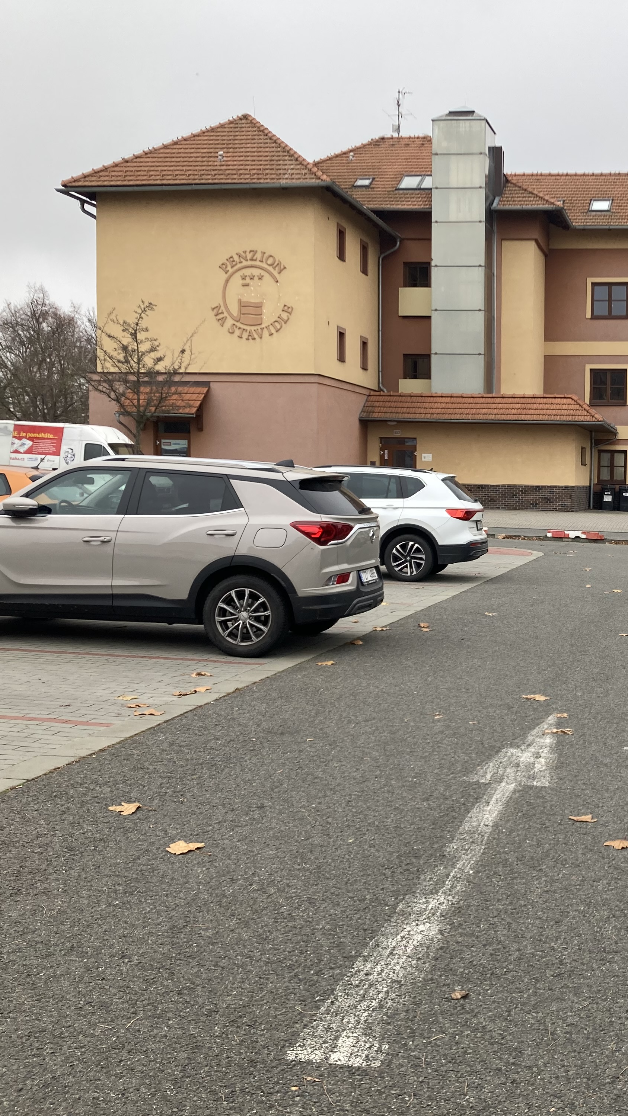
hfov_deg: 27.8
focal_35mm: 41
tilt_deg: -2.4
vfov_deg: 49.4
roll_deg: -1.1
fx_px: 1214
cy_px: 557
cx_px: 577
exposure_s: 1/154
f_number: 1.8
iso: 20
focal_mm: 3.99
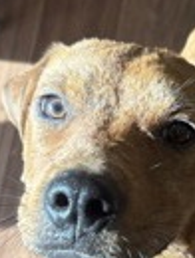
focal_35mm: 84
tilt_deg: -67.3
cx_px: 158
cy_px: 218
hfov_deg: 17.5
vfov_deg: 22.8
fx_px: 629
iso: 40
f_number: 1.6
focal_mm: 5.96
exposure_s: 1/241
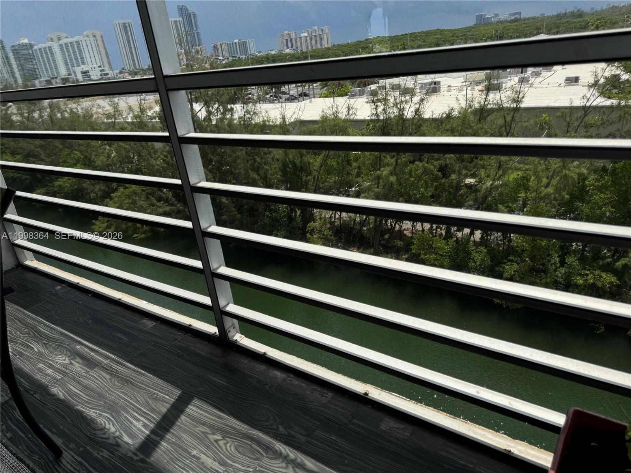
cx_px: 316
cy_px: 236
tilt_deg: -23.5
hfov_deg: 71.6
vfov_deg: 56.8
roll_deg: +6.6
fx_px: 437
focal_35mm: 24
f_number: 1.78
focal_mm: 6.76
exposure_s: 1/3802
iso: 80
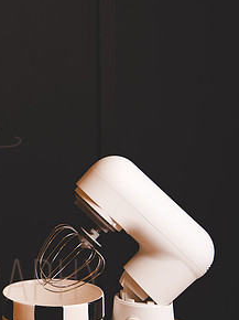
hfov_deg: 15.0
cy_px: 186
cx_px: -94
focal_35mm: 93
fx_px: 857
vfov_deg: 21.1
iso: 100
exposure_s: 1/200
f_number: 3.2
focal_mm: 40
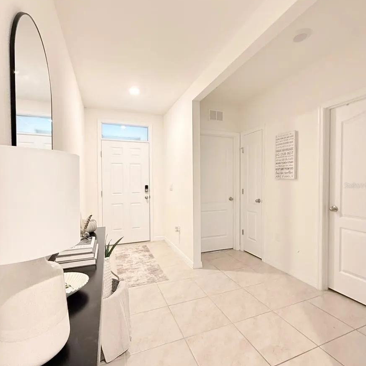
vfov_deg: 84.0
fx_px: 203
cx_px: 185
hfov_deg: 84.0
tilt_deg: -0.2
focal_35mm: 17
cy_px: 185
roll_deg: +0.4
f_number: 2.2
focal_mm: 2.22
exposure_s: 1/60
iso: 640
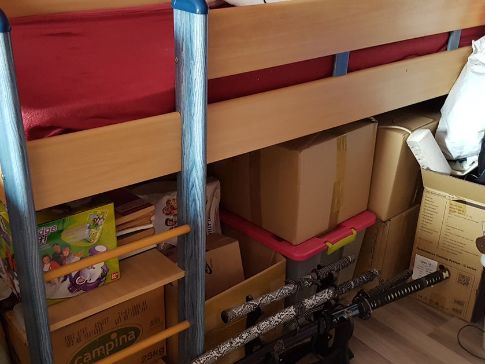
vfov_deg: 45.4
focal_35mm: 31
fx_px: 434
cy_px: 177
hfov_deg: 58.2
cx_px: 215
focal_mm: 4.2
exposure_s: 1/10
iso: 250
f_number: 1.7
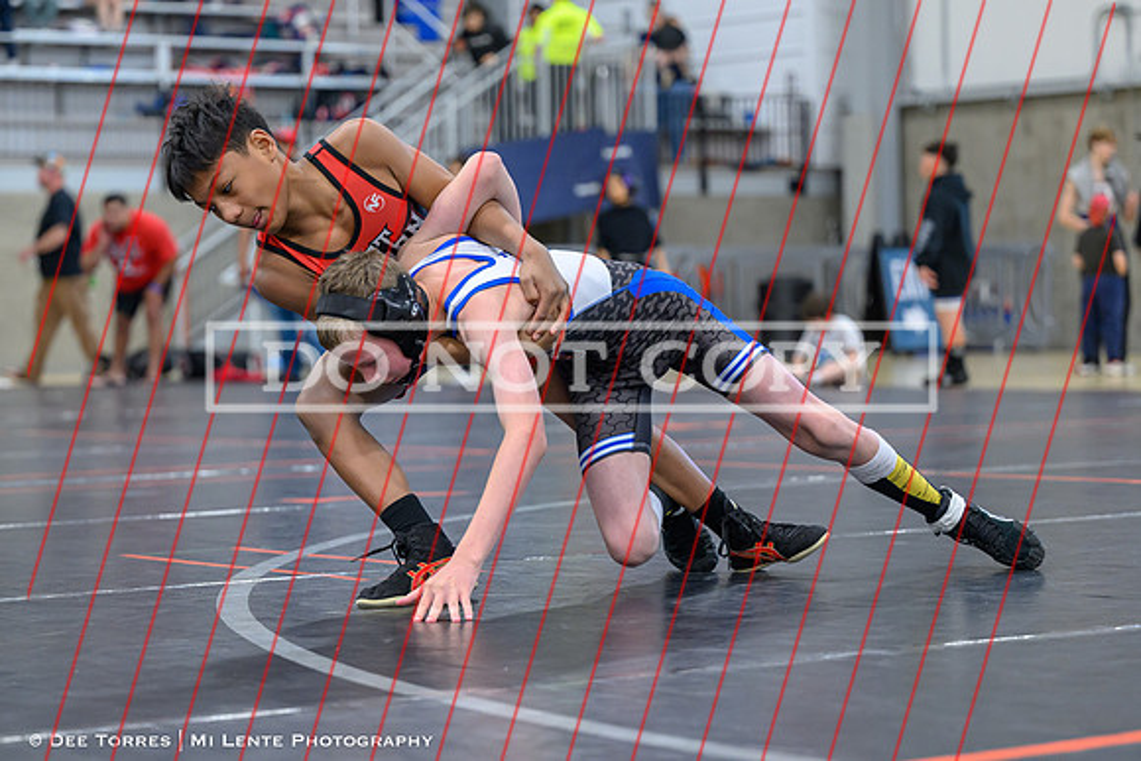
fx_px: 3350
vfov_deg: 13.0
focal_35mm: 106
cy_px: 393
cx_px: 468
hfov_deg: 19.3
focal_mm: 80
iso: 2500
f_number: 2.8
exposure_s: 1/640
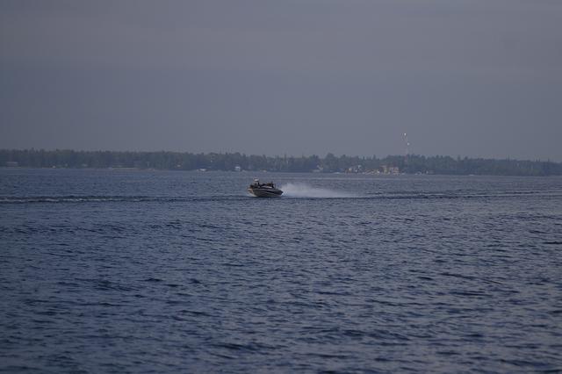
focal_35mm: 180
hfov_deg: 11.4
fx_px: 2808
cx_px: 281
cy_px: 187
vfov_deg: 7.6
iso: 400
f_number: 4
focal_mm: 120
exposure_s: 1/2000
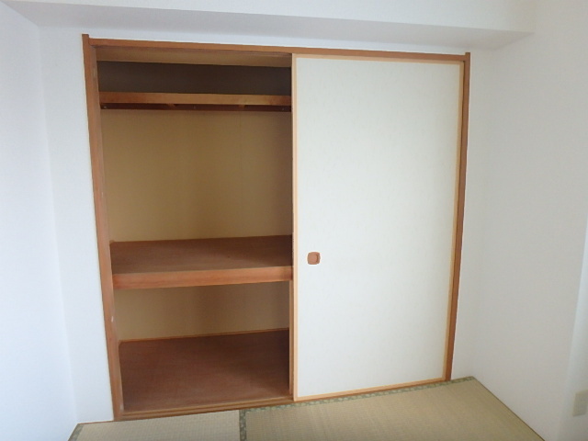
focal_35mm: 21
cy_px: 220
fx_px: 357
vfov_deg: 63.4
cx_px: 294
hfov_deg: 79.0
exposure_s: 1/30
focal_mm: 3.7
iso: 320
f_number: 3.5
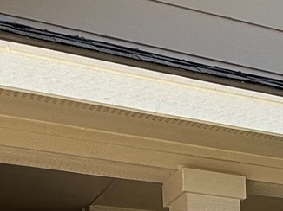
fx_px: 719
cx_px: 297
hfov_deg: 21.3
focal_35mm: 88
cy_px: 513
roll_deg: +0.0
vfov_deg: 12.8
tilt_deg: -10.5
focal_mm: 2.22
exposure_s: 1/686
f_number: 2.2
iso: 50
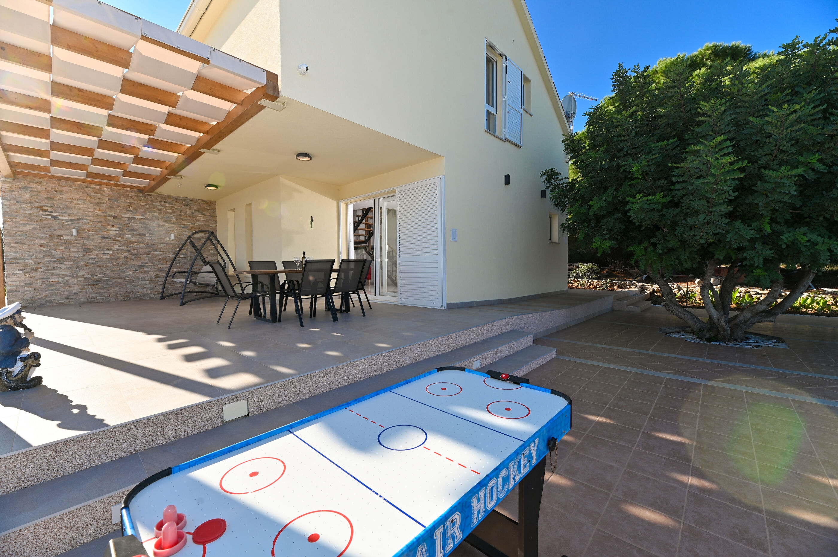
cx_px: 419
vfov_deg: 81.1
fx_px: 326
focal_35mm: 14
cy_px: 278
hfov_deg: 104.3
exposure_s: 1/200
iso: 100
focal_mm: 14
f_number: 9
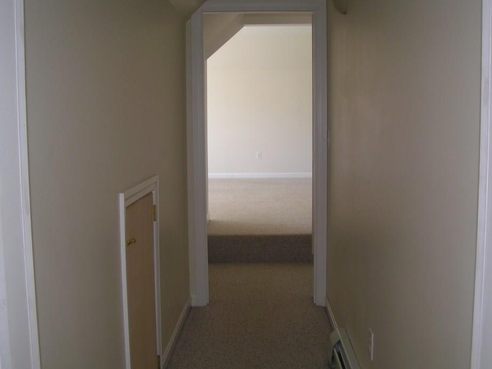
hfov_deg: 44.8
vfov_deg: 34.4
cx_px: 239
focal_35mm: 42
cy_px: 176
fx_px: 597
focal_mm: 5.8
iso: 80
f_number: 2.8
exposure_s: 1/40
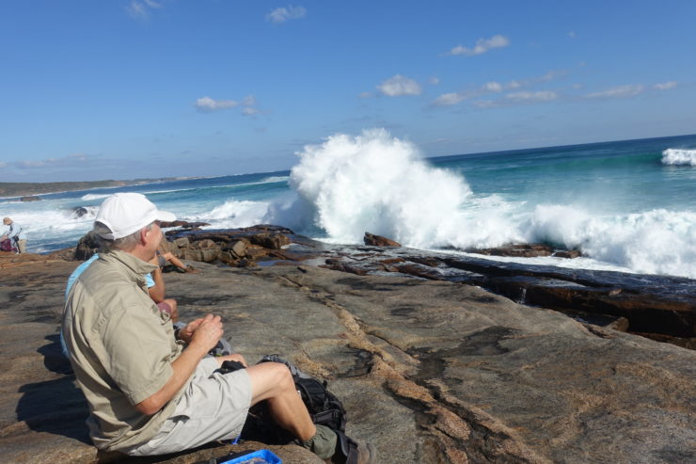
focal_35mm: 24
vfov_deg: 53.1
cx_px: 348
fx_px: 464
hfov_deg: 73.8
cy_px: 232
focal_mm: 8.8
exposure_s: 1/100
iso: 125
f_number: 5.6
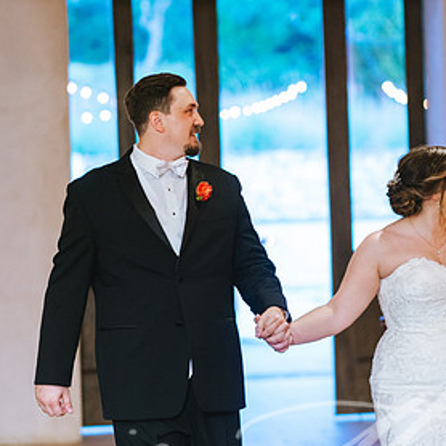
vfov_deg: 11.6
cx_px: 395
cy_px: 283
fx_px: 2201
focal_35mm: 151
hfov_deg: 11.5
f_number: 2
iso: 2500
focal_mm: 85
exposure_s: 1/125
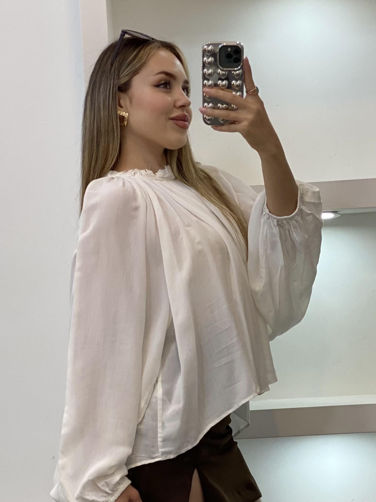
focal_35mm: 105
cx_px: 182
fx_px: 1521
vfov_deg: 18.4
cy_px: 445
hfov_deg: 14.1
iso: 80
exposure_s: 1/100
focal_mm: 6
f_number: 2
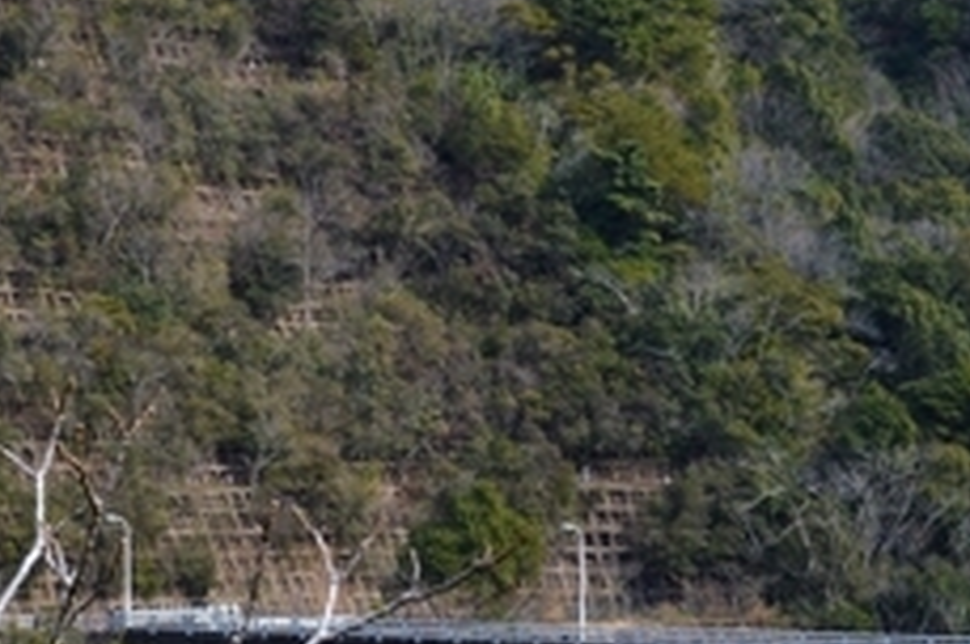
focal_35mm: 189
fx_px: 5085
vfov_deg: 7.2
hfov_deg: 10.9
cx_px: 618
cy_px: 508
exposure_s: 1/60
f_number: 18
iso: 100
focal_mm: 36
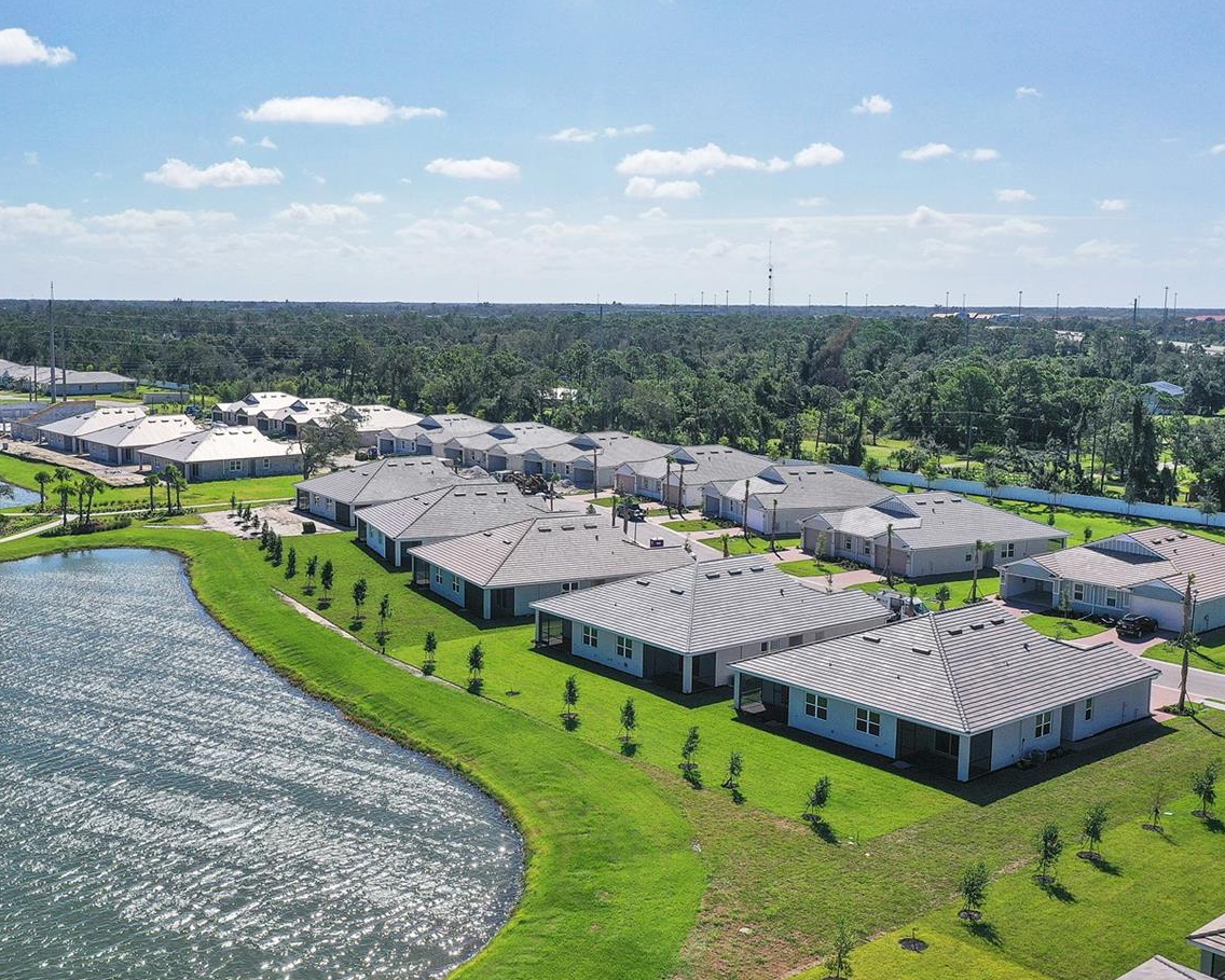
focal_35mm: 37
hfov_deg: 48.9
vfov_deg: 40.1
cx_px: 522
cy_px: 484
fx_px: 1342
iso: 100
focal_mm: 10.26
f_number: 6.3
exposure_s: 1/800
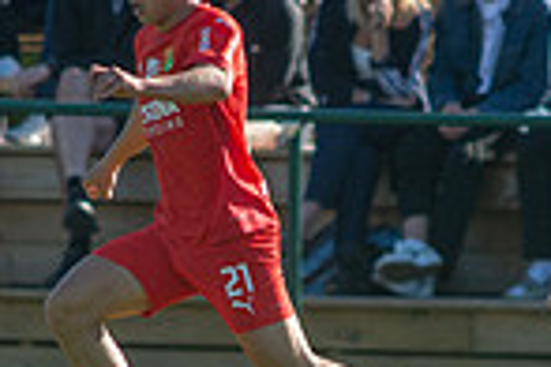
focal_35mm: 1661
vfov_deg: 0.8
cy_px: 243
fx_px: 25421
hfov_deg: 1.2
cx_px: 266
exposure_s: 1/1600
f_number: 4.5
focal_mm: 420
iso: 450
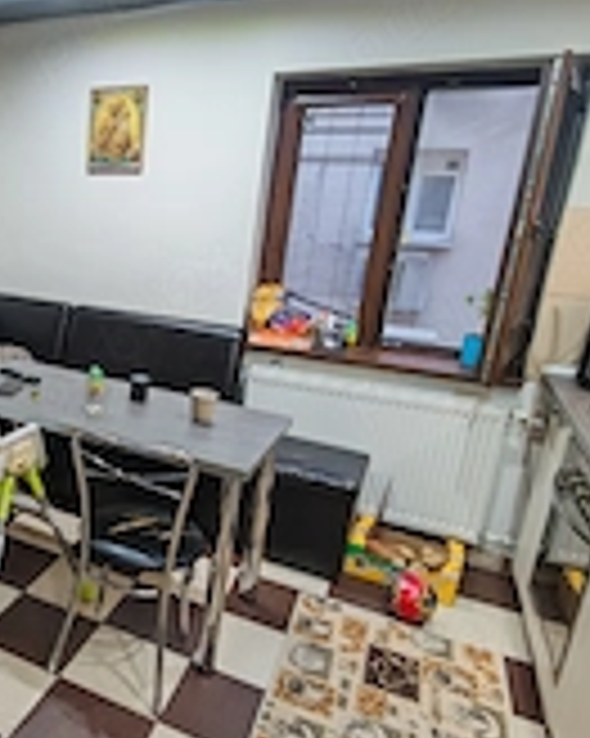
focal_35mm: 31
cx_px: 14
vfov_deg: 57.2
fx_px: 677
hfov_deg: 41.5
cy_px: 382
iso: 320
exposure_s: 1/33
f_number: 2
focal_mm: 1.82
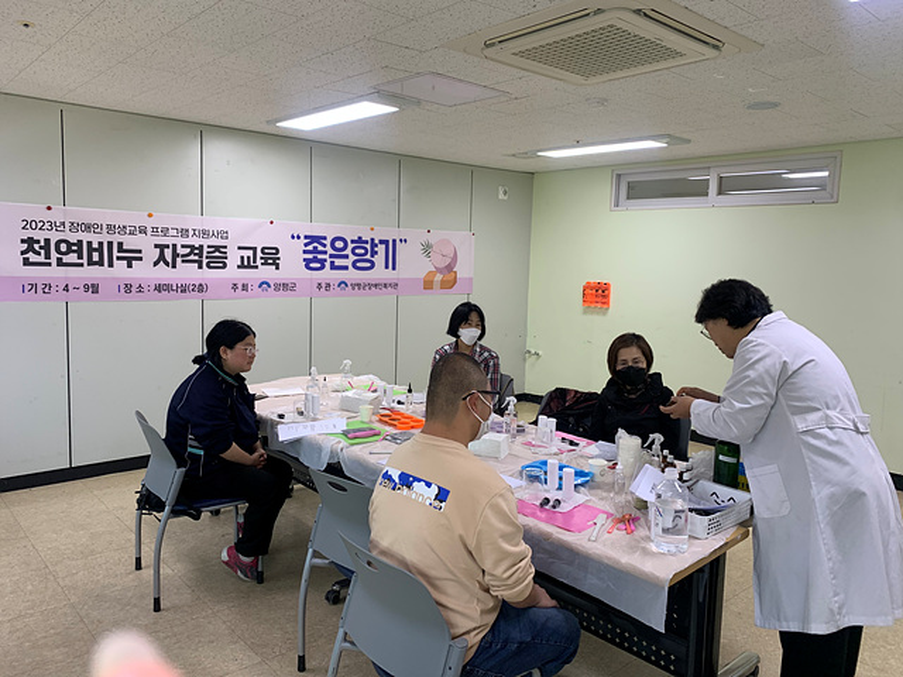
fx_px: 678
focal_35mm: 26
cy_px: 338
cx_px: 452
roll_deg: -2.3
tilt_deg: -6.6
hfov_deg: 67.3
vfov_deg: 53.1
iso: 100
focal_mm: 4.25
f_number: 1.8
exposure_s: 1/121
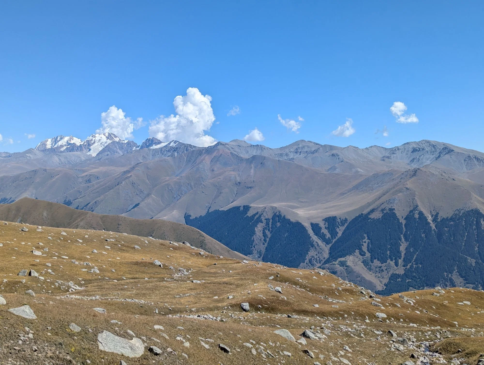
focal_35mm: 48
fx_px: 672
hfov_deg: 39.6
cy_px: 182
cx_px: 242
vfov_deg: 30.3
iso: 41
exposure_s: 1/2532
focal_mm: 6.81
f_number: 1.85
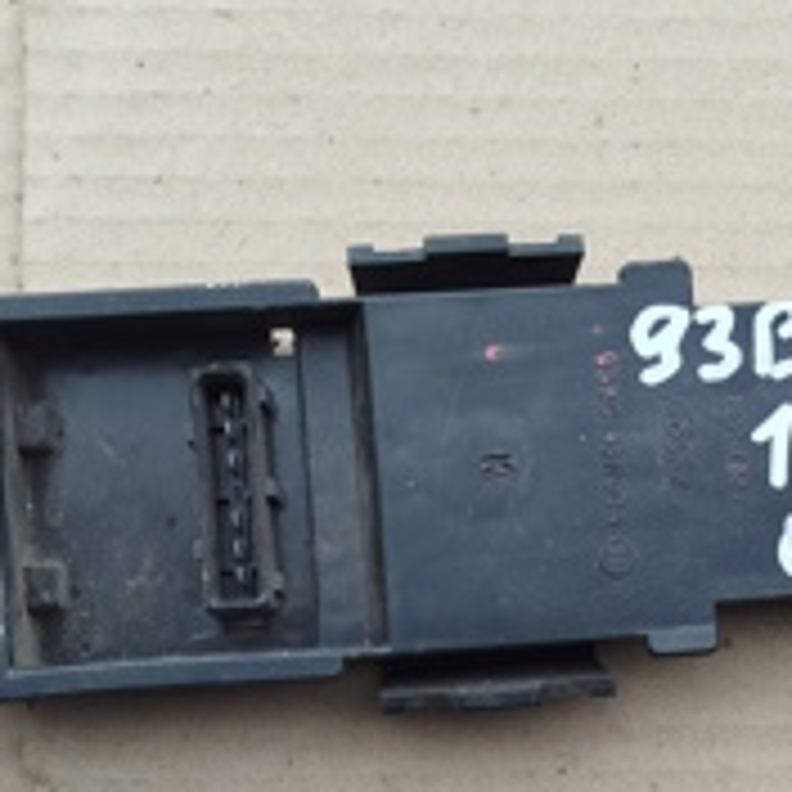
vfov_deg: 29.1
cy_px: 603
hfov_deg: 29.4
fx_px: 1501
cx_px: 522
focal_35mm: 58
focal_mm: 5.31
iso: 50
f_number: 1.7
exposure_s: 1/114
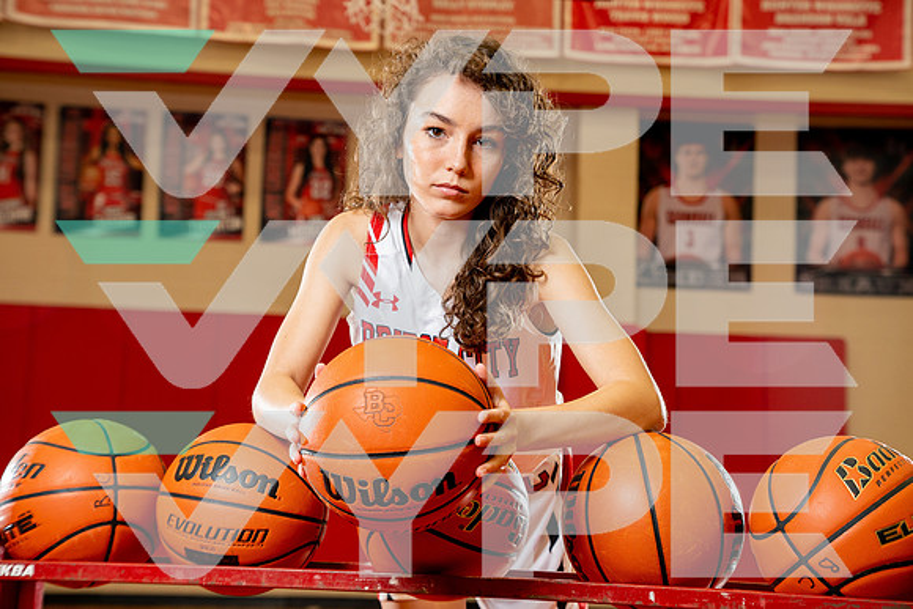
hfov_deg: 32.9
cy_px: 304
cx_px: 456
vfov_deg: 22.3
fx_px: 1547
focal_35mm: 61
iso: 500
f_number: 4.5
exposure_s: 1/250
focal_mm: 61
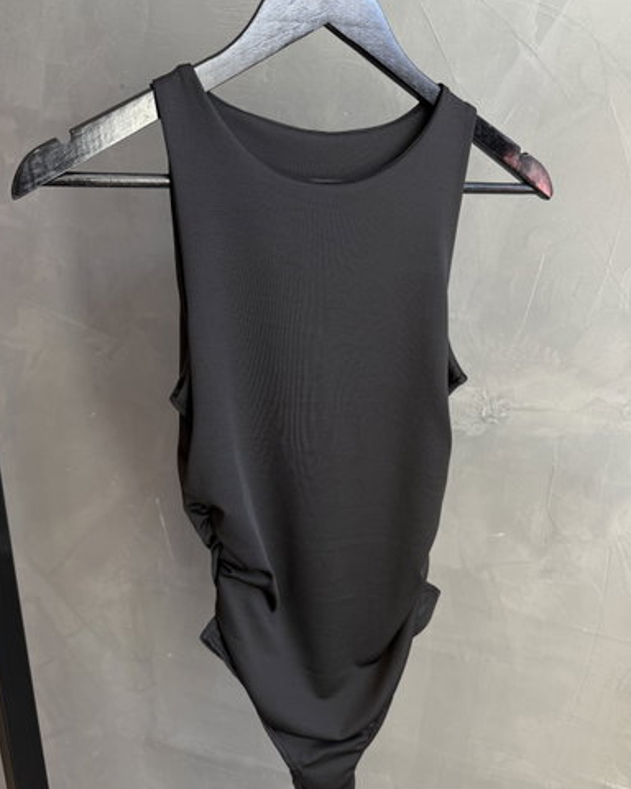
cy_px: 404
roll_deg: -1.2
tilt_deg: -16.9
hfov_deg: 54.9
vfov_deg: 66.0
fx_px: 607
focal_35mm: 26
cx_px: 316
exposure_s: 1/100
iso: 125
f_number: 1.78
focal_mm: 6.76
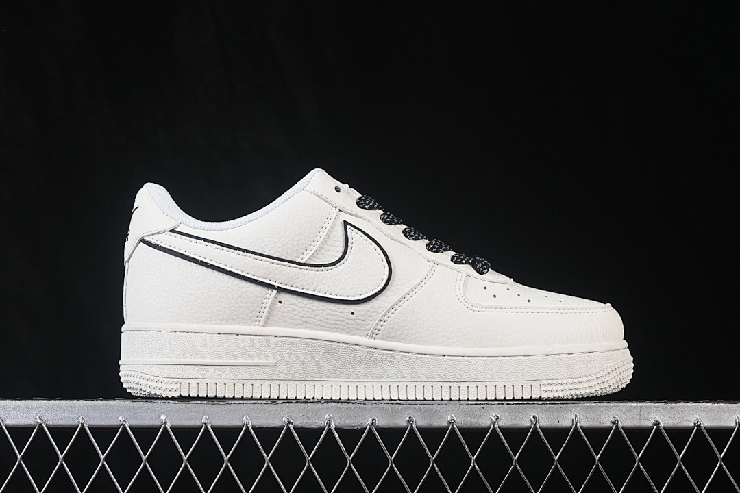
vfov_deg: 18.2
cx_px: 370
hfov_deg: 27.0
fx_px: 1542
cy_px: 246
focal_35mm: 75
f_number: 8
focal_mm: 50
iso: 160
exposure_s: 1/80
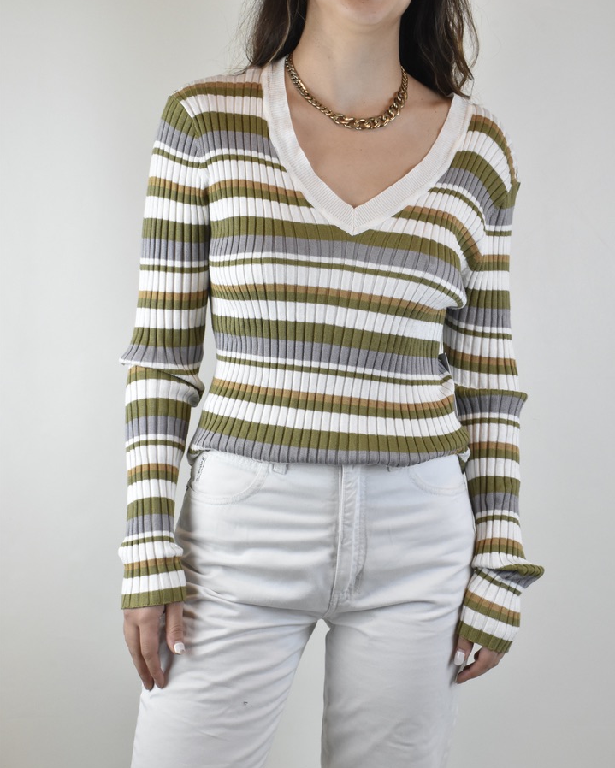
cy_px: 462
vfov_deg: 31.6
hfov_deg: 25.6
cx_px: 309
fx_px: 1355
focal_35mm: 60
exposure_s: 1/80
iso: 1600
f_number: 16
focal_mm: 35
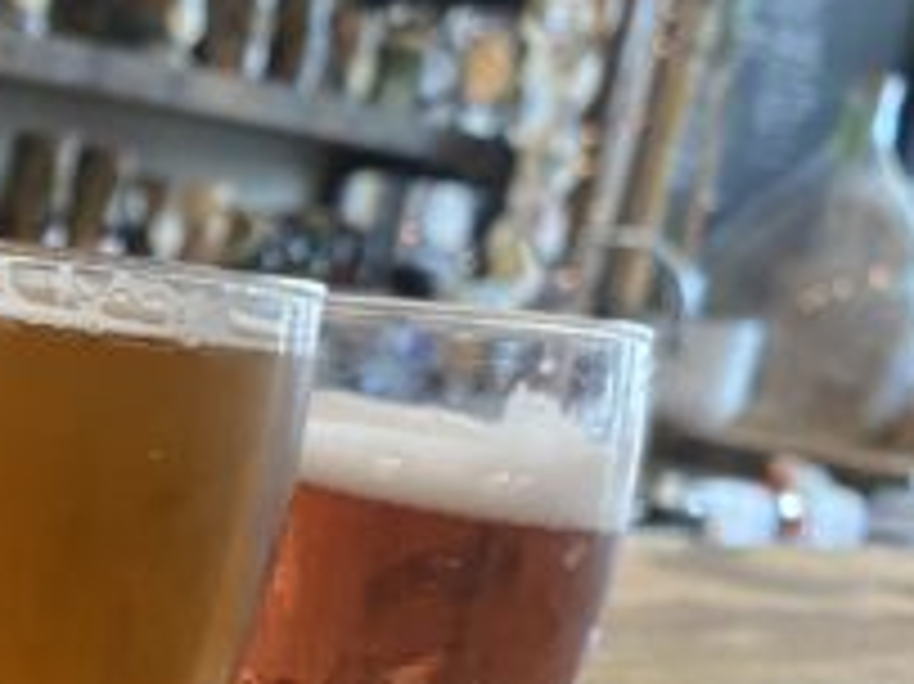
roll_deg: -9.5
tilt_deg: -12.6
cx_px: -428
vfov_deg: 17.6
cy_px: 680
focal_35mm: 82
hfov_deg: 20.6
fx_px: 2164
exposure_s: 1/60
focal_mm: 4.25
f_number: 1.8
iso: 400
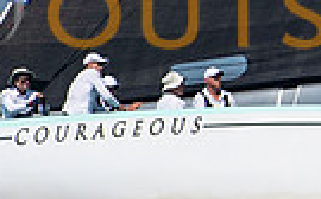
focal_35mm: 2626
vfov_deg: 0.5
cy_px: -1
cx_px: 559
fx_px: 22944
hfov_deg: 0.8
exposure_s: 1/4000
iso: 400
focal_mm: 400
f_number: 5
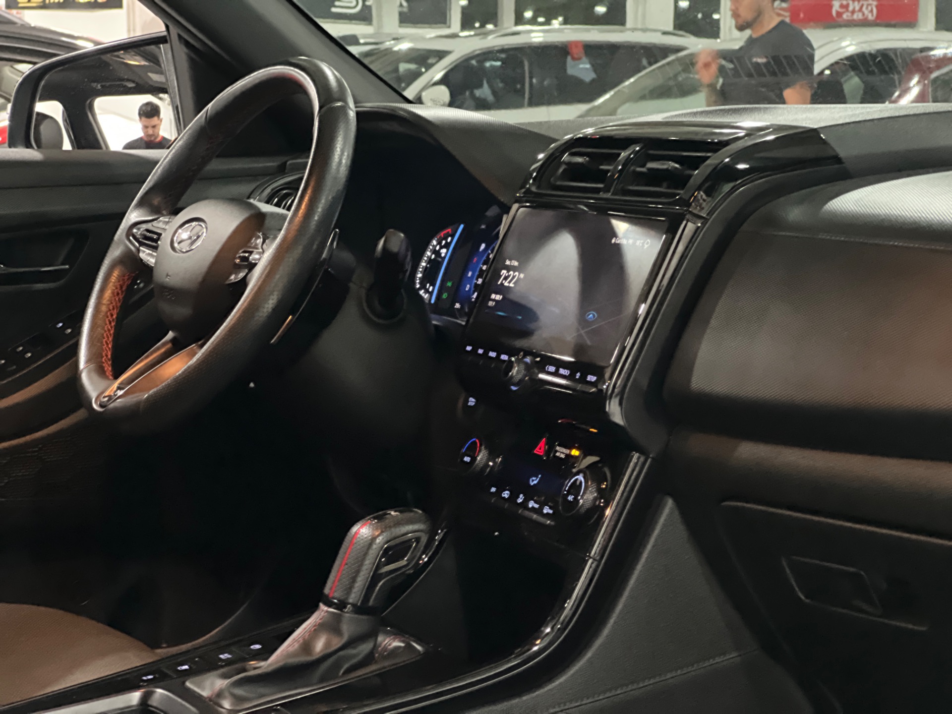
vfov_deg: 19.1
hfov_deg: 25.3
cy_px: 357
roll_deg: +0.4
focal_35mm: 77
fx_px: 2118
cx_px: 476
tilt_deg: -7.0
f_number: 2.8
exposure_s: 1/15
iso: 2000
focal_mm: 9
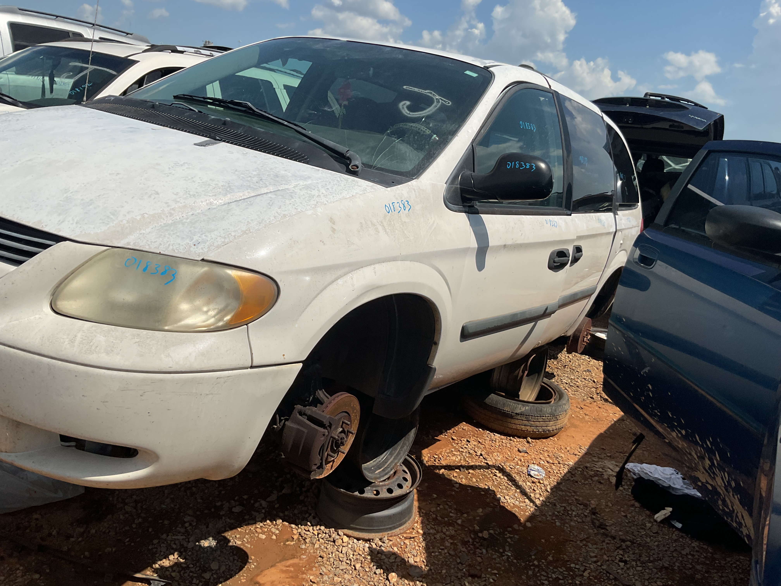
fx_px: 654
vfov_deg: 48.2
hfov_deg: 61.7
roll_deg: -9.6
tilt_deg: -13.3
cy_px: 293
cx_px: 390
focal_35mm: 29
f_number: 1.8
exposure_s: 1/4405
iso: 16
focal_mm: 3
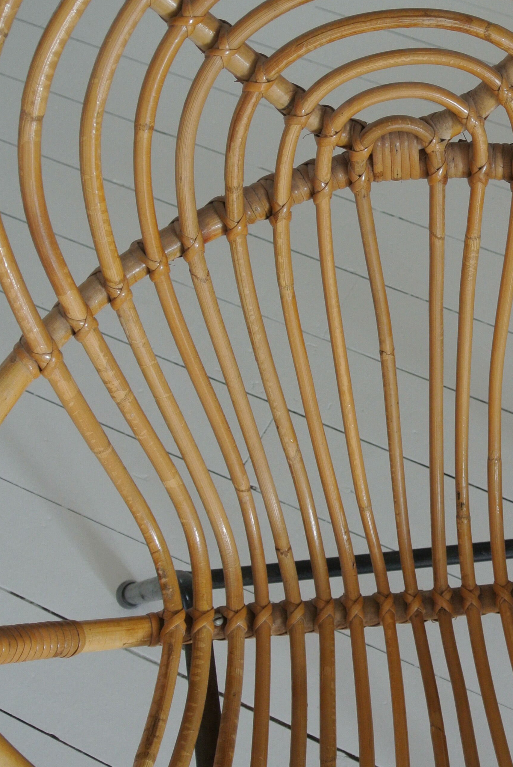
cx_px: 382
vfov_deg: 33.8
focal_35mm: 59
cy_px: 327
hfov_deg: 22.8
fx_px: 1257
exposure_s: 1/50
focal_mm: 14.5
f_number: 4
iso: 400
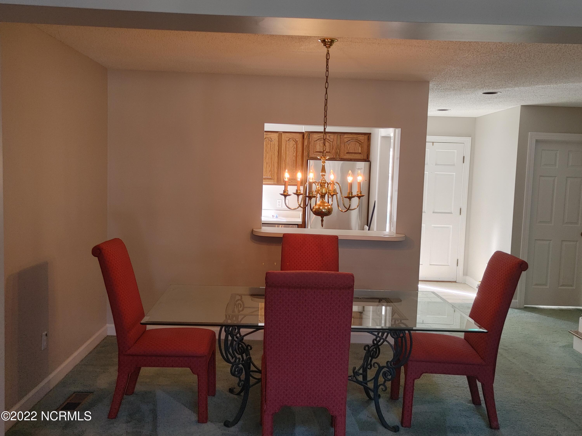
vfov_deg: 39.7
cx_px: 291
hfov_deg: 51.4
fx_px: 605
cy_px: 218
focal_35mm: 36
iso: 100
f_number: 1.8
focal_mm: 5.58
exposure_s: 1/60
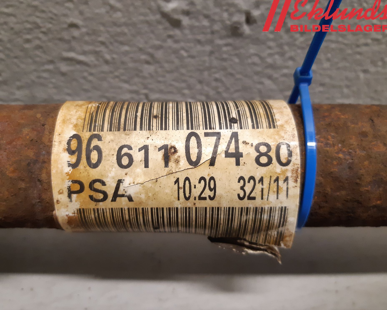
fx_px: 321
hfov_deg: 62.1
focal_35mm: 28
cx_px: 177
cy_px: 157
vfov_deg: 51.5
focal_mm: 3.93
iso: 200
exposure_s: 1/50
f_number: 1.7
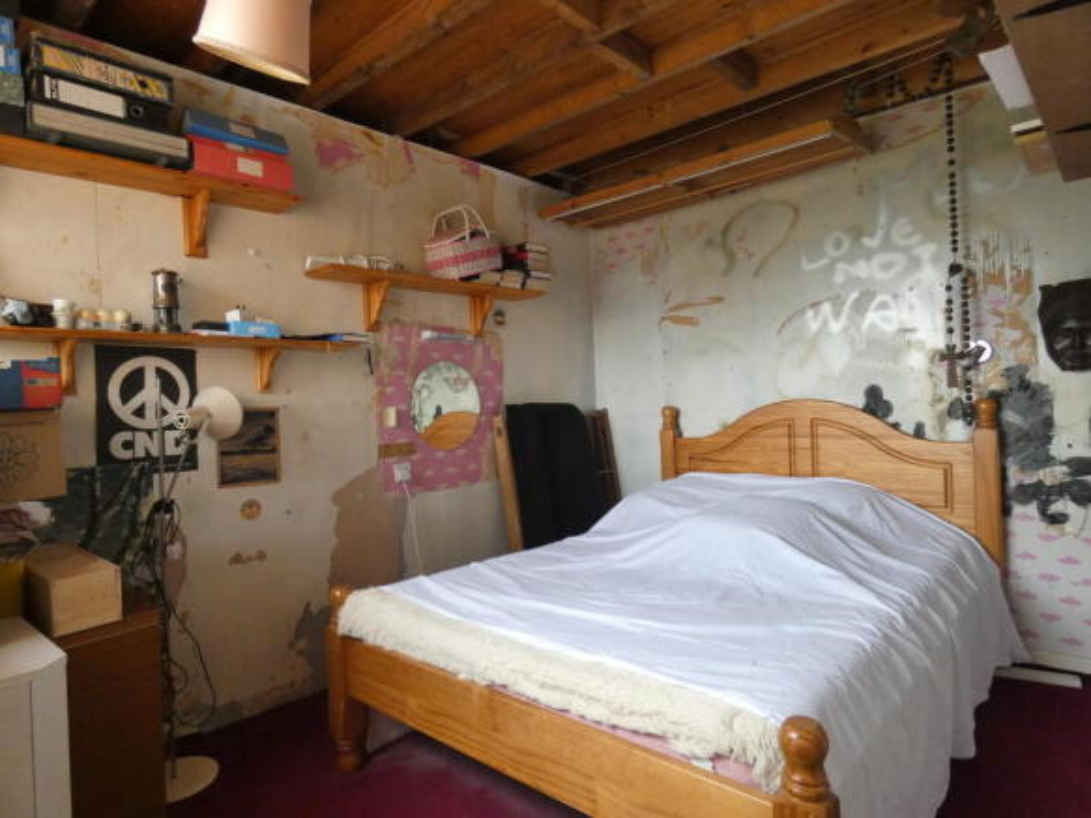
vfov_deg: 66.0
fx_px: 630
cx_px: 546
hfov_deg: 81.8
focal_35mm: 20
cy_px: 409
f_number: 2.8
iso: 500
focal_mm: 3.6
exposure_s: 1/60
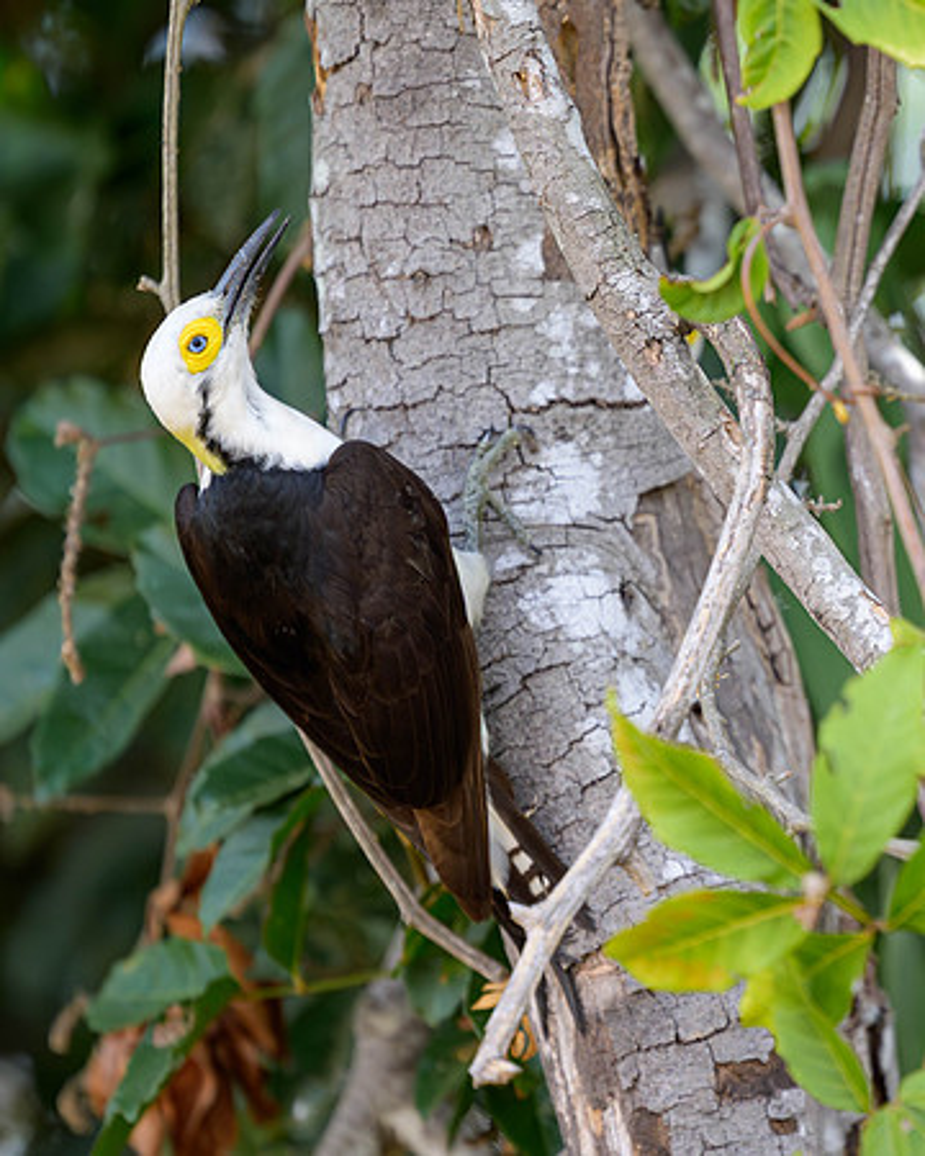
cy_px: 512
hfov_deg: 1.6
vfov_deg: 2.0
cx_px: 931
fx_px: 33934
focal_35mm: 992
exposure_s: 1/2000
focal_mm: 560
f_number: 4
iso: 1000
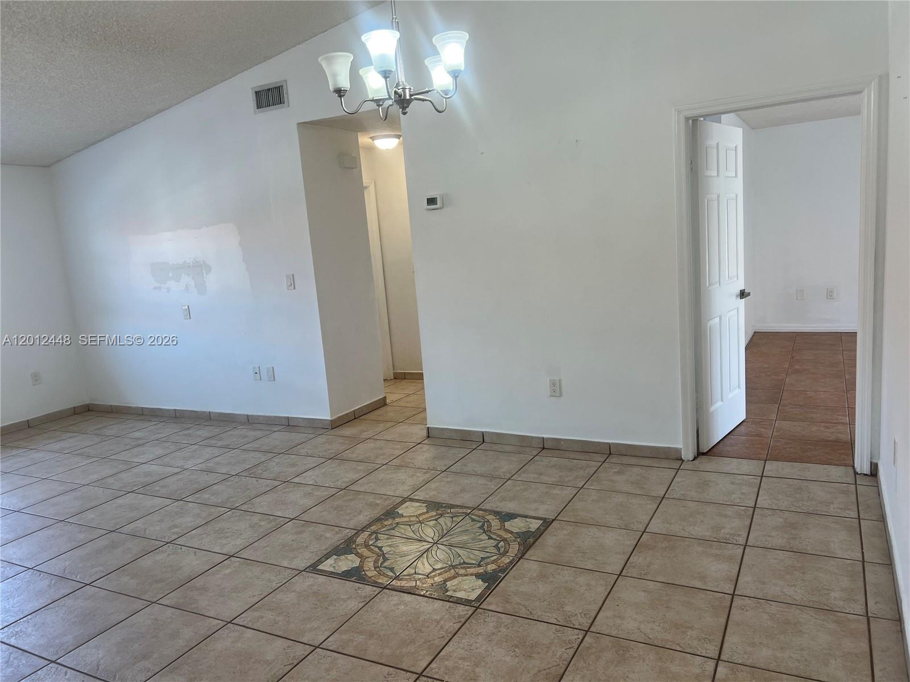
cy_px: 341
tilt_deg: -11.5
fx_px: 683
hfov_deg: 67.3
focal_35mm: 26
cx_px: 455
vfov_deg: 53.1
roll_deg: +5.2
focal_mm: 5.7
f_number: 1.5
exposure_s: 1/120
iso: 64
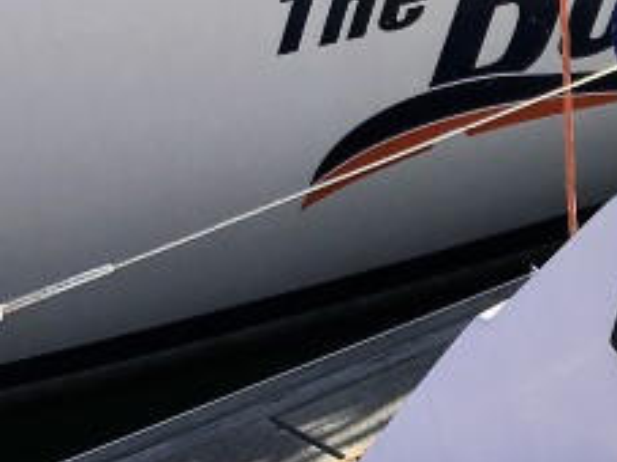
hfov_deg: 14.1
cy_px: 511
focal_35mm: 131
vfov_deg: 11.1
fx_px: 2334
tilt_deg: -32.3
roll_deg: -0.6
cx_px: 911
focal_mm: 4.15
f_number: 2.2
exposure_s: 1/1166
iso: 25
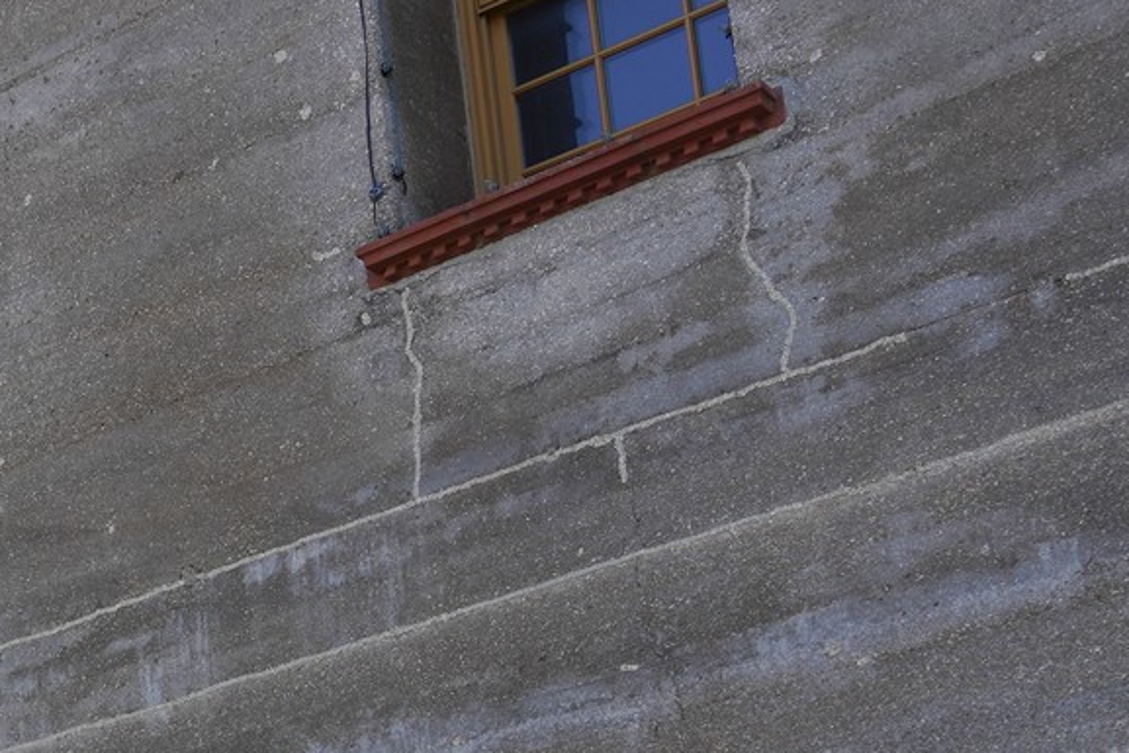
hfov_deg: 18.7
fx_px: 3043
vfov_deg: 13.5
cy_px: 1005
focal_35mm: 97
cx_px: -526
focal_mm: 28
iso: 100
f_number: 8
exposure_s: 1/100
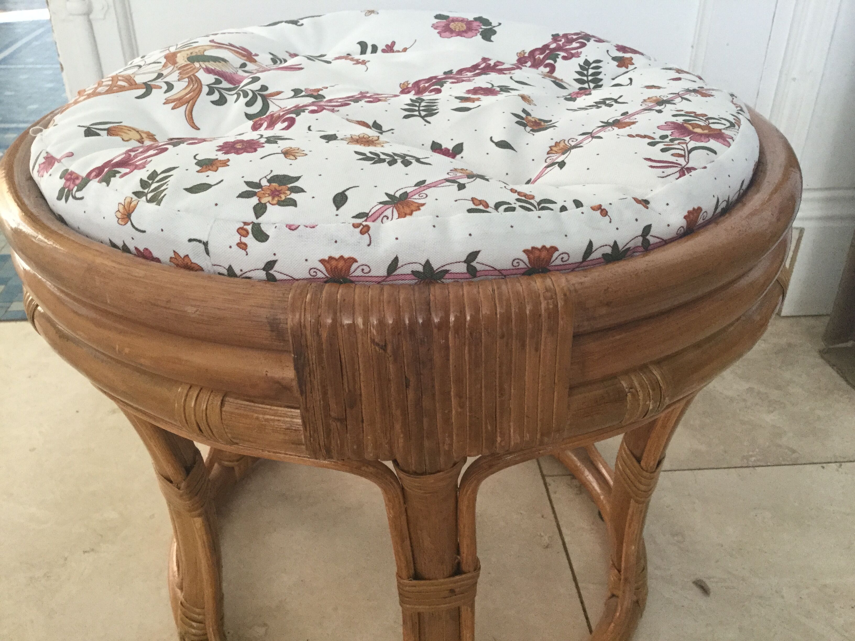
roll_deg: -0.4
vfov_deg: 45.4
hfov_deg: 58.4
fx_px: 766
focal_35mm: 31
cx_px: 428
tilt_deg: -32.1
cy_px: 320
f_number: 2.4
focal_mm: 3.3
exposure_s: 1/33
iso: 160
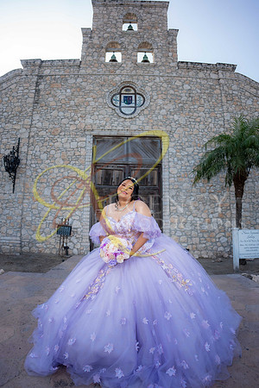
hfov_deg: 61.9
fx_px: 216
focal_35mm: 20
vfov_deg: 84.0
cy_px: 194
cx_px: 130
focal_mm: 20
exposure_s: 1/800
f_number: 2.8
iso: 125
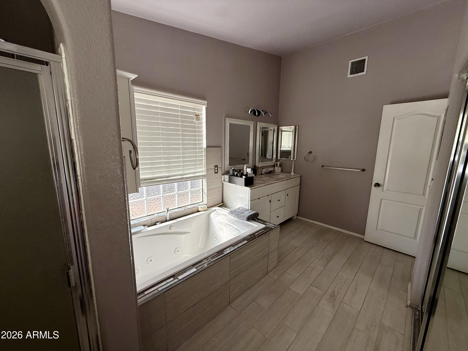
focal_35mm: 14
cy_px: 176
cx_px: 234
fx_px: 189
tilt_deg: -10.2
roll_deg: -0.8
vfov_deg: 85.7
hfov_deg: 102.1
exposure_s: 1/291
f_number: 2.2
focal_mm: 2.22
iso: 50
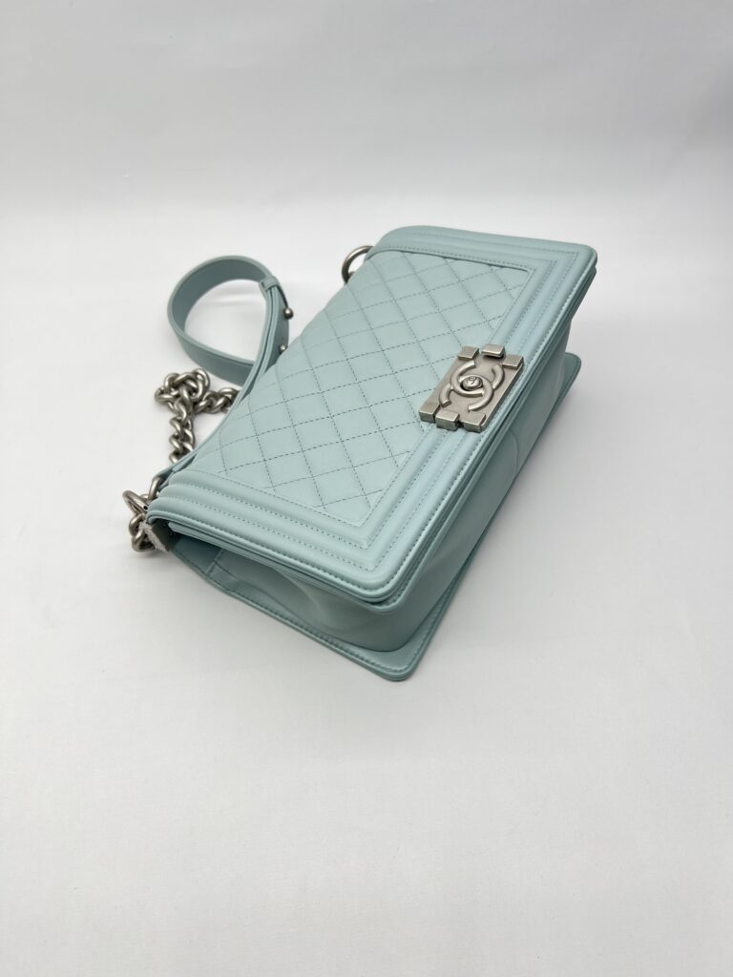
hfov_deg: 53.1
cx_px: 366
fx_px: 734
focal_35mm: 26
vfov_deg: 67.3
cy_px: 488
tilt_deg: -50.1
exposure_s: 1/163
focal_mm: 5.7
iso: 40
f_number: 1.5
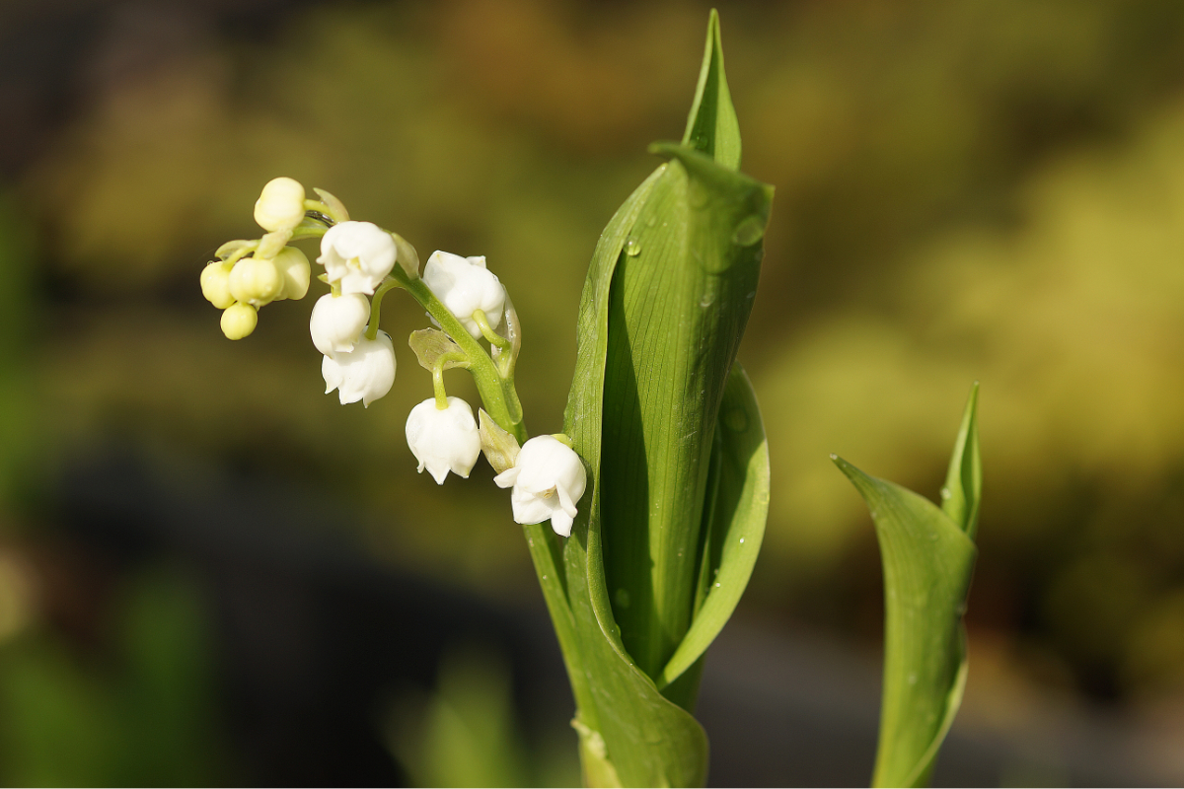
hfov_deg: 13.7
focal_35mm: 150
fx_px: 4933
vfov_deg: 9.1
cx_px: 592
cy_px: 394
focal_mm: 100
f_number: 4
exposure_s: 1/400
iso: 100
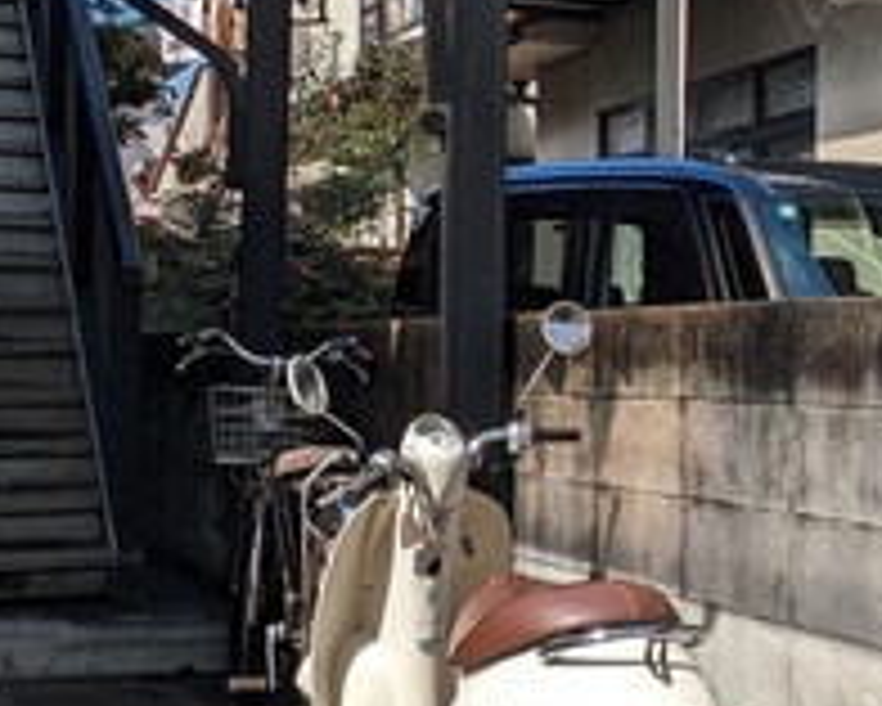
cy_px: 333
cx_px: 623
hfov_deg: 28.0
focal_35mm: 67
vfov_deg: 22.8
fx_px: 1750
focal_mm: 1.83
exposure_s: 1/1815
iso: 48
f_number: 2.2
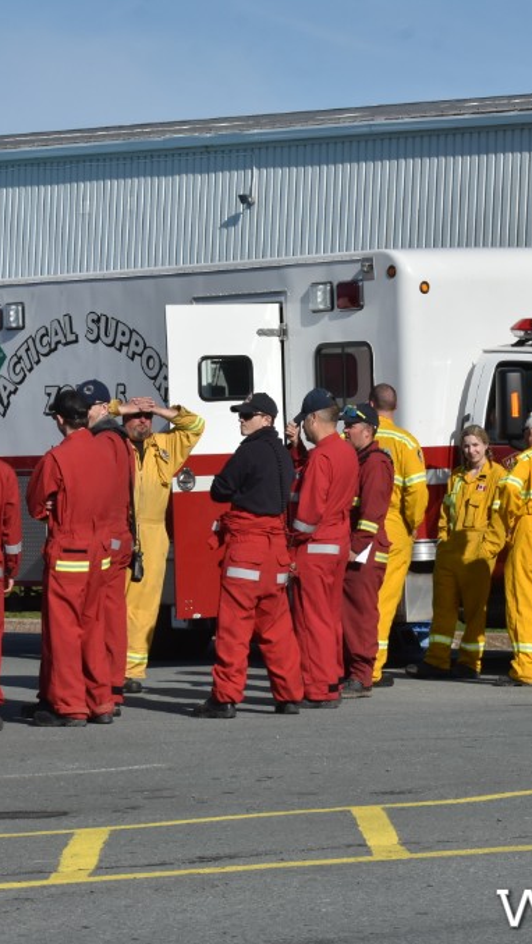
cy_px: 471
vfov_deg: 13.0
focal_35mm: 166
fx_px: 4158
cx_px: 352
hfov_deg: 7.3
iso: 500
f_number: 11
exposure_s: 1/1000
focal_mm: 70
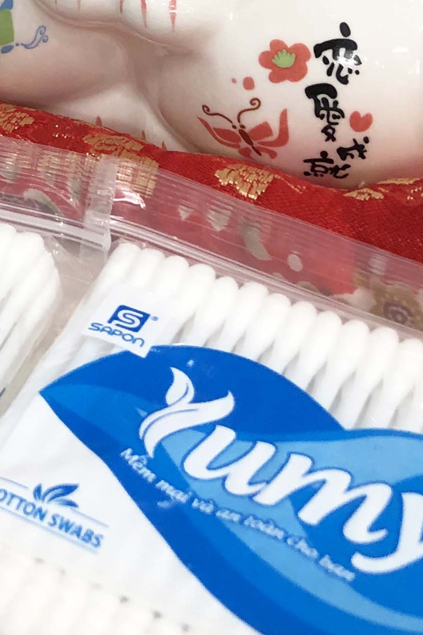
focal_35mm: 92
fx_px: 1621
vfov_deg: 19.5
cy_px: -303
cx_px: -35
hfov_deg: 14.5
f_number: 1.8
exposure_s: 1/33
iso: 40
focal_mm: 3.99
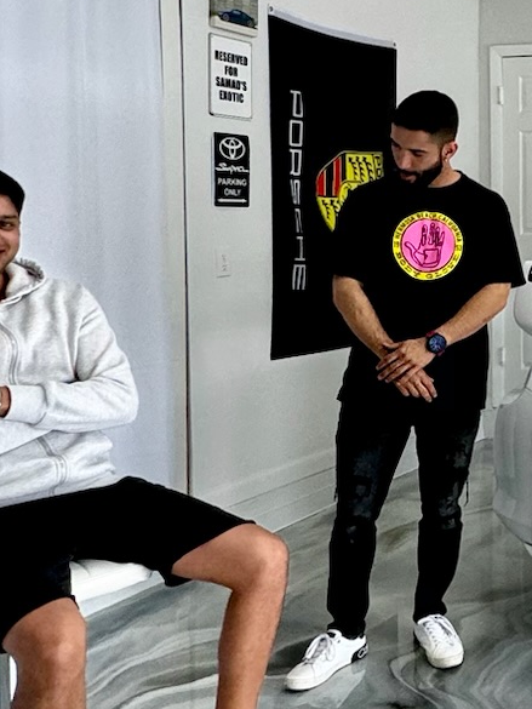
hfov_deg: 24.8
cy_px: 253
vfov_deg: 38.6
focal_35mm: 49
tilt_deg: -1.5
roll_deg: +0.4
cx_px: 736
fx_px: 1004
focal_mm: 2.22
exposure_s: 1/120
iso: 160
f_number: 2.2
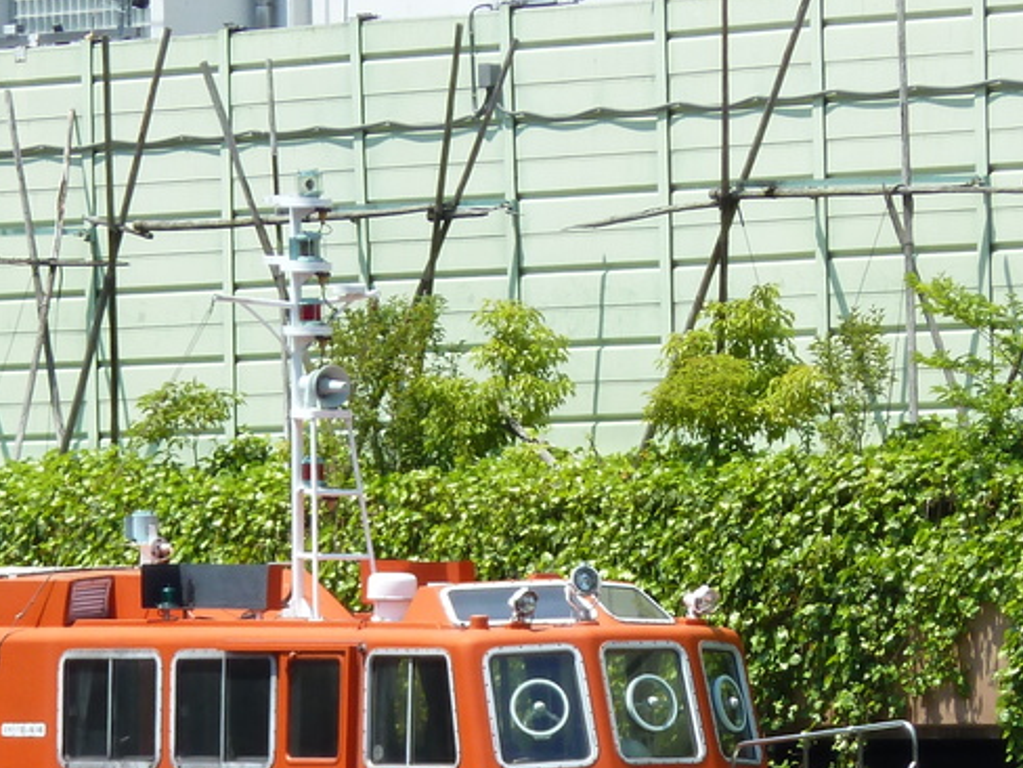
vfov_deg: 2.7
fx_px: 16343
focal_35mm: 553
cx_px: 350
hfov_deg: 3.6
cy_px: 751
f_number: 4.6
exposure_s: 1/320
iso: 80
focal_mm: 37
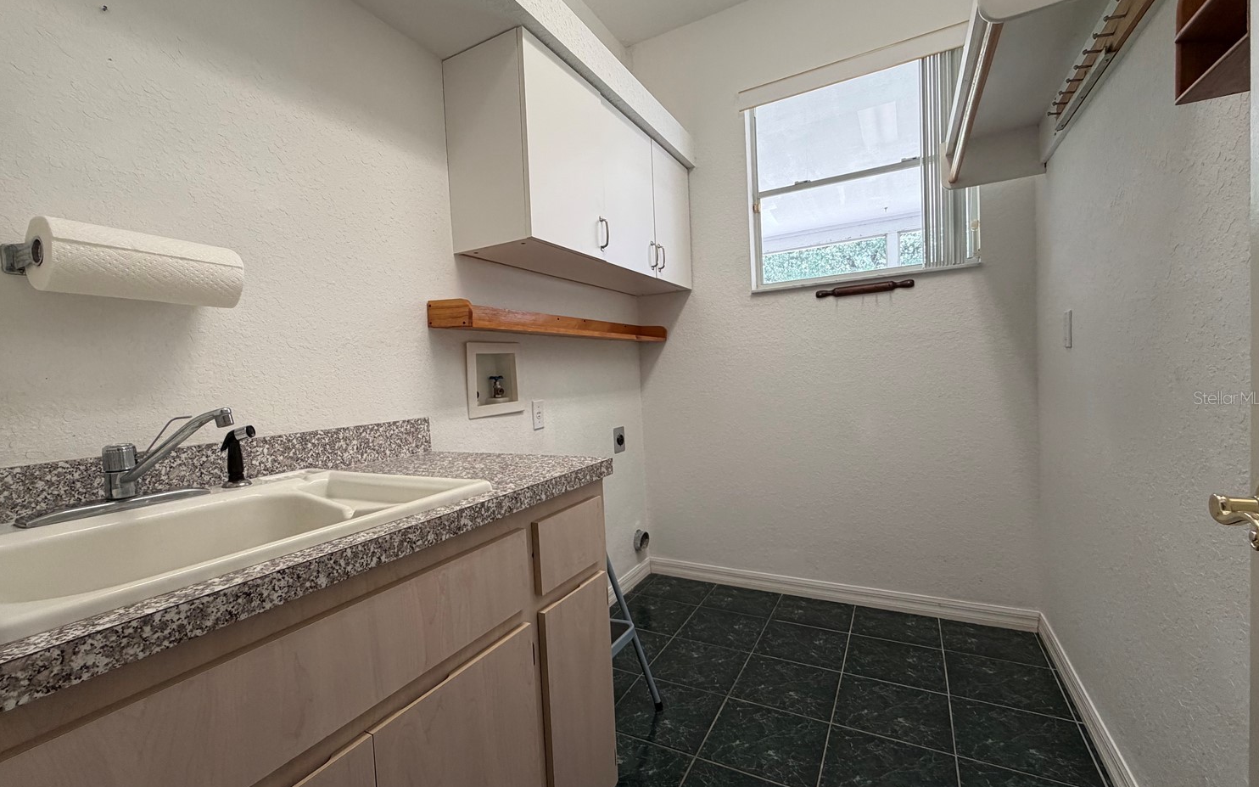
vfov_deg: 71.2
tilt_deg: -2.7
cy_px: 397
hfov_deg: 97.7
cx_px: 595
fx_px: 549
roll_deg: +3.0
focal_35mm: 16
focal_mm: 2.22
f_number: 2.2
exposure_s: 1/120
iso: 250
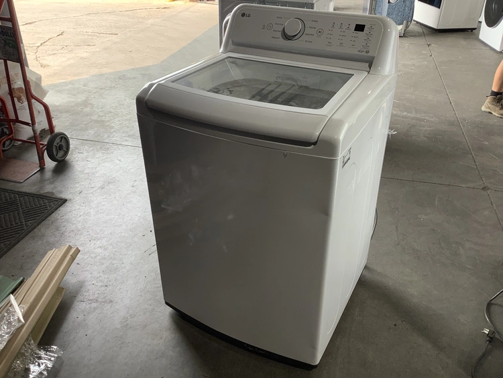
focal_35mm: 31
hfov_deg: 58.3
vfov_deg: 45.5
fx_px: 451
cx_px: 252
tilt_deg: -31.1
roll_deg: -0.3
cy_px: 189
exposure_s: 1/120
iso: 50
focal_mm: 3.3
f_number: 2.4
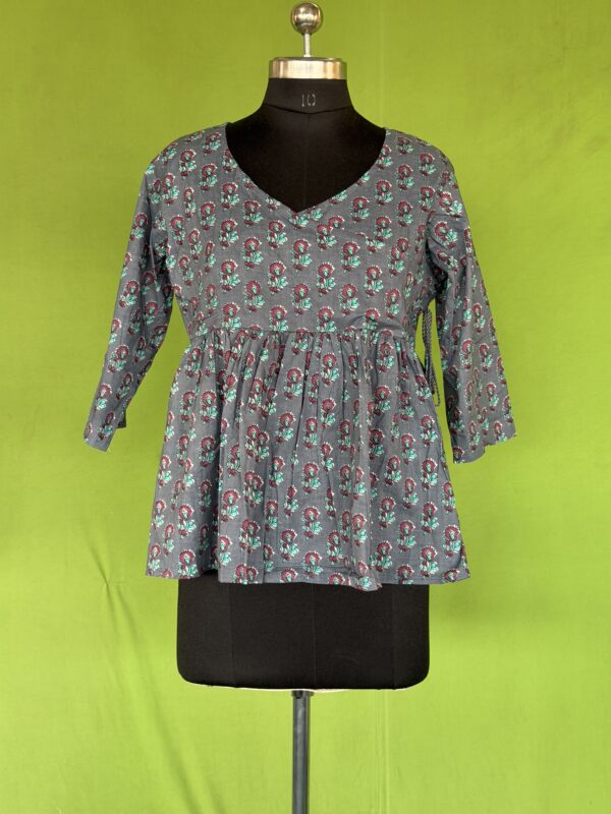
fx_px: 1130
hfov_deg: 30.3
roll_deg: -0.5
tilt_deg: -3.8
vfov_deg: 39.7
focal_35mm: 48
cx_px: 306
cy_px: 407
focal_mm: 6.76
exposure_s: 1/60
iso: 100
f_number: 1.78
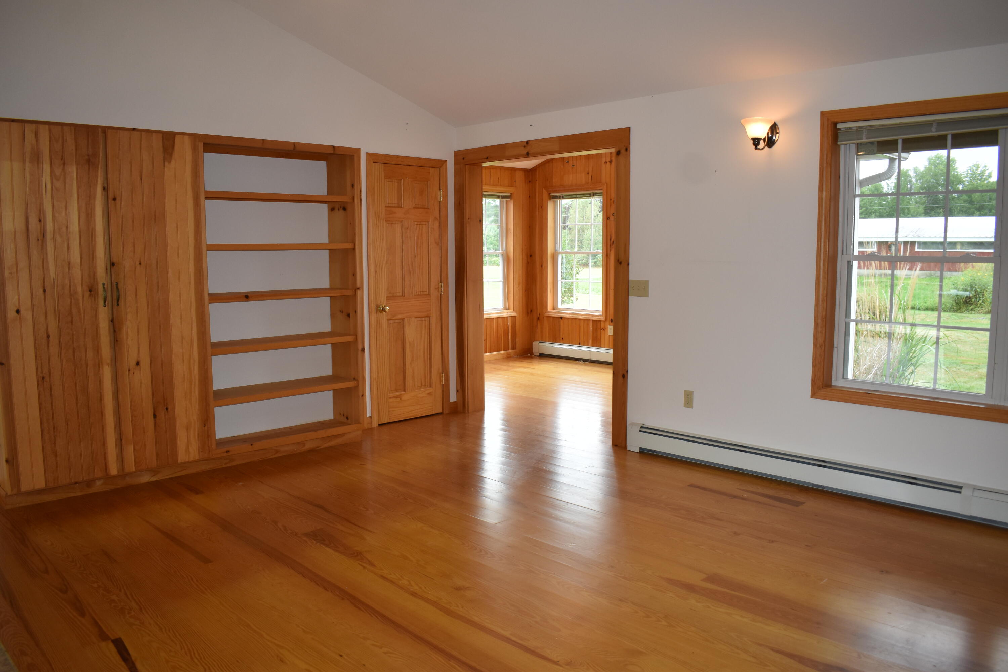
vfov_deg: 47.9
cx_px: 504
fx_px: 756
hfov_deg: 67.4
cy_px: 336
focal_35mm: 27
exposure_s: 1/200
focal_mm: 18
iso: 450
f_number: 5
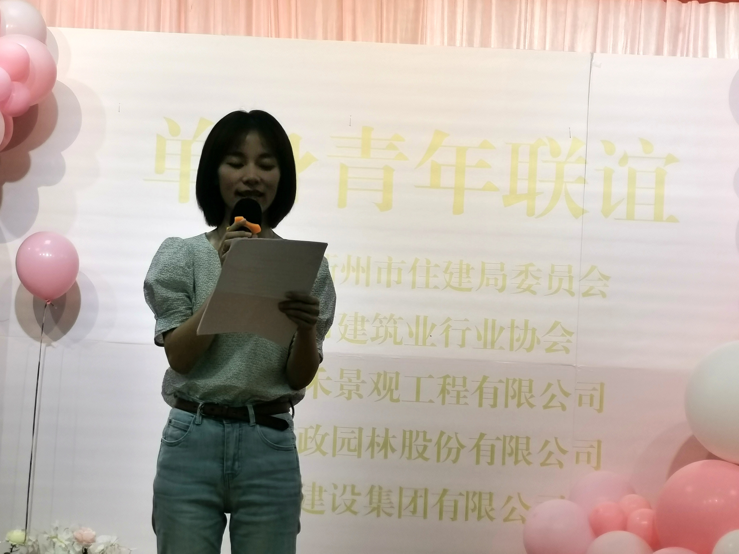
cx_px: 370
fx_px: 1793
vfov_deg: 17.6
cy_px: 277
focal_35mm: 84
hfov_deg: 23.3
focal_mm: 5.58
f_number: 1.8
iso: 64
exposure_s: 1/180
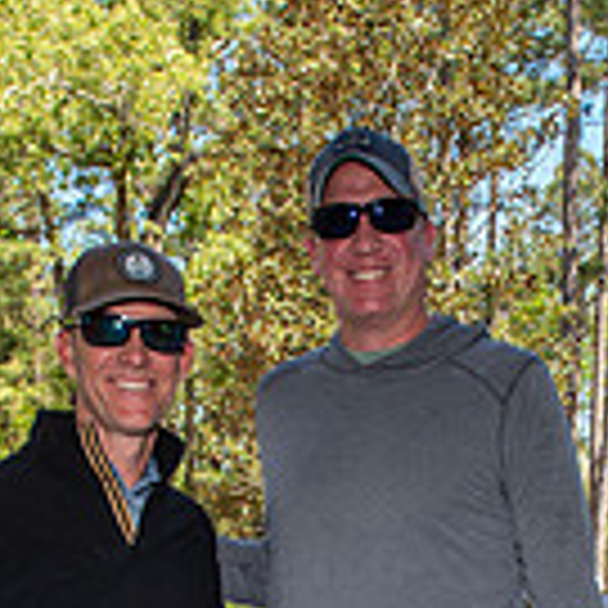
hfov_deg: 27.4
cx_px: 441
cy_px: 847
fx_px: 1232
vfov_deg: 23.5
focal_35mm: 62
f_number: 6.3
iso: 180
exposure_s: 1/100
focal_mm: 17
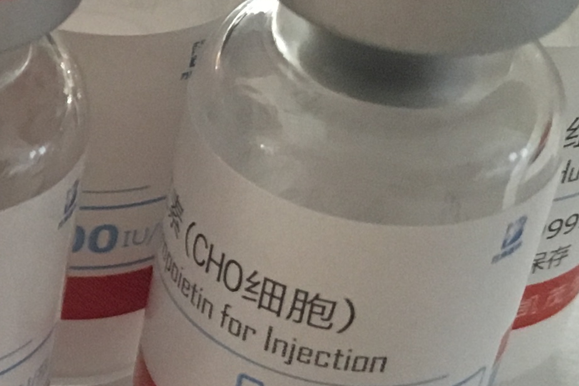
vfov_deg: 10.5
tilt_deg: -39.6
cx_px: -427
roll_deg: +0.7
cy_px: 251
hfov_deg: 14.1
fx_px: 2107
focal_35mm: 131
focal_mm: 4.15
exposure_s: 1/33
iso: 160
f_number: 2.2
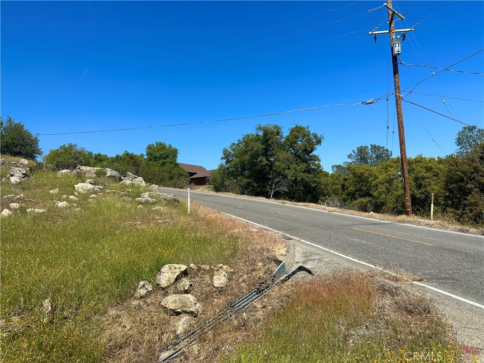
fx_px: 336
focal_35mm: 24
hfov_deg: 71.6
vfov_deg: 56.8
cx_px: 242
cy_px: 182
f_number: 1.78
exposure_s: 1/4545
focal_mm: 6.86
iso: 80
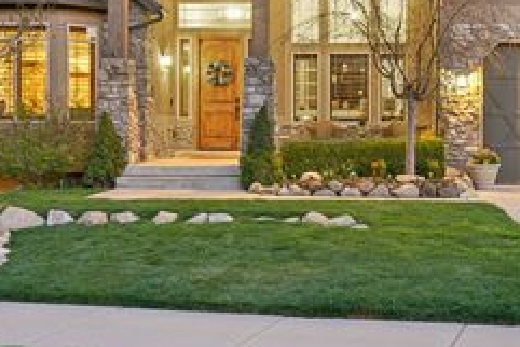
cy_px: 70
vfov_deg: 23.9
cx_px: 352
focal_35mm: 56
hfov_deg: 35.2
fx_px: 809
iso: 200
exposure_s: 1.6
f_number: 8
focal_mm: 27
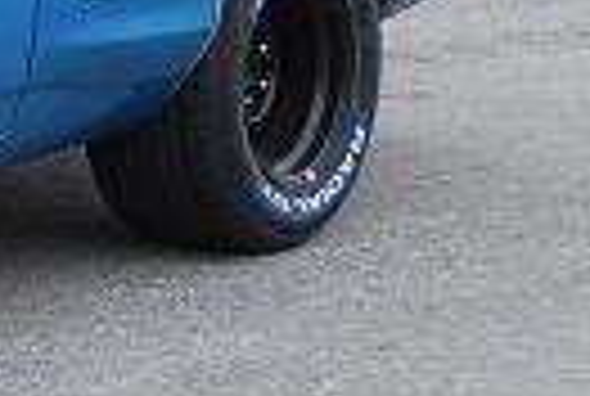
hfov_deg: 7.5
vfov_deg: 5.3
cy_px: -34
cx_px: -723
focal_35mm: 258
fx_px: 4237
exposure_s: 1/125
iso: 160
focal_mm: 29
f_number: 5.6
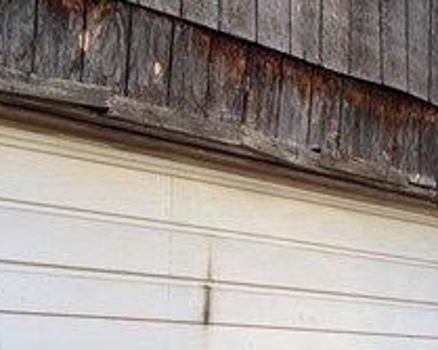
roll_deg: -0.9
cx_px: -281
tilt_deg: -2.8
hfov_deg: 15.1
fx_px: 1490
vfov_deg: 12.9
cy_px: 467
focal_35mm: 115
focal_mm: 6.93
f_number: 1.48
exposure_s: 1/1377
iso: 64
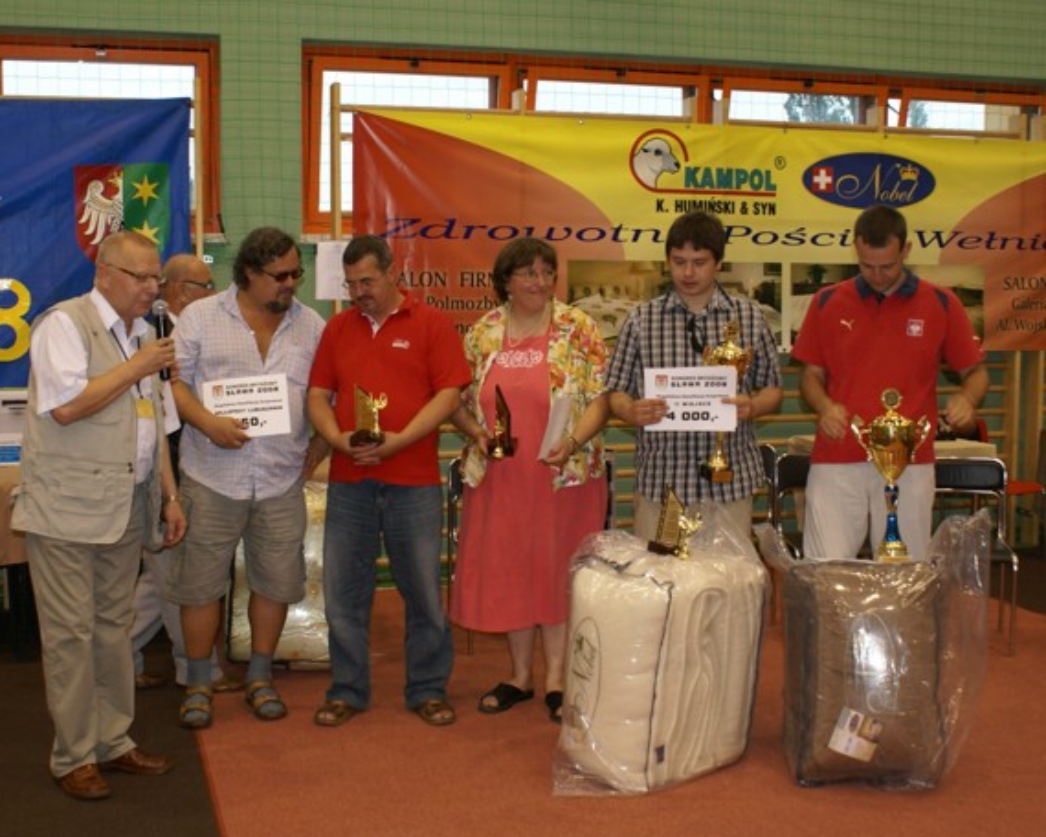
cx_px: 499
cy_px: 413
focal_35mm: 45
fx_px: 1393
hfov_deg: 41.1
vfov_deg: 33.4
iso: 200
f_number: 5.6
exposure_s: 1/30
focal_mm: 26
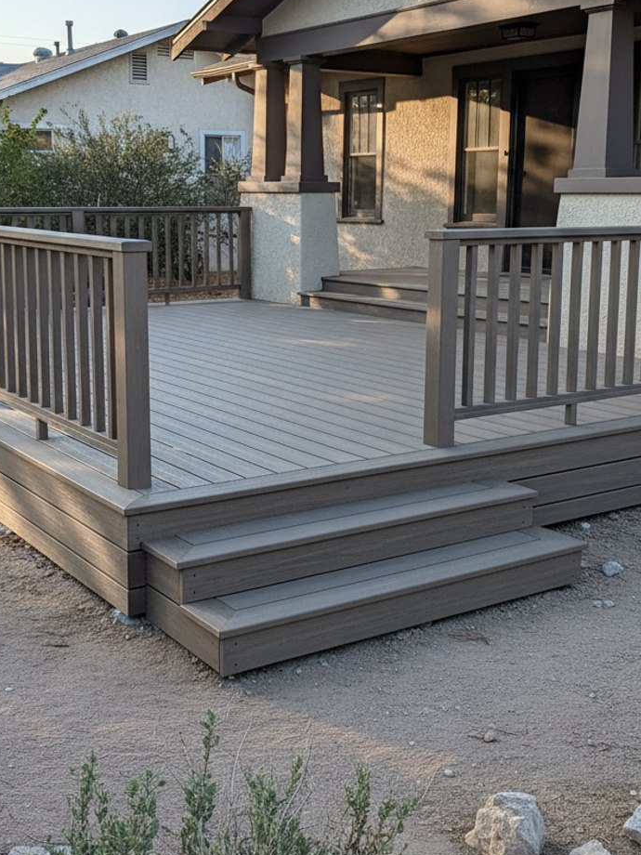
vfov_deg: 59.7
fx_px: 741
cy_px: 369
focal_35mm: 30
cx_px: 286
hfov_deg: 46.7
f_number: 1.8
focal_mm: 6.4
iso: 377
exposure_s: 1/76
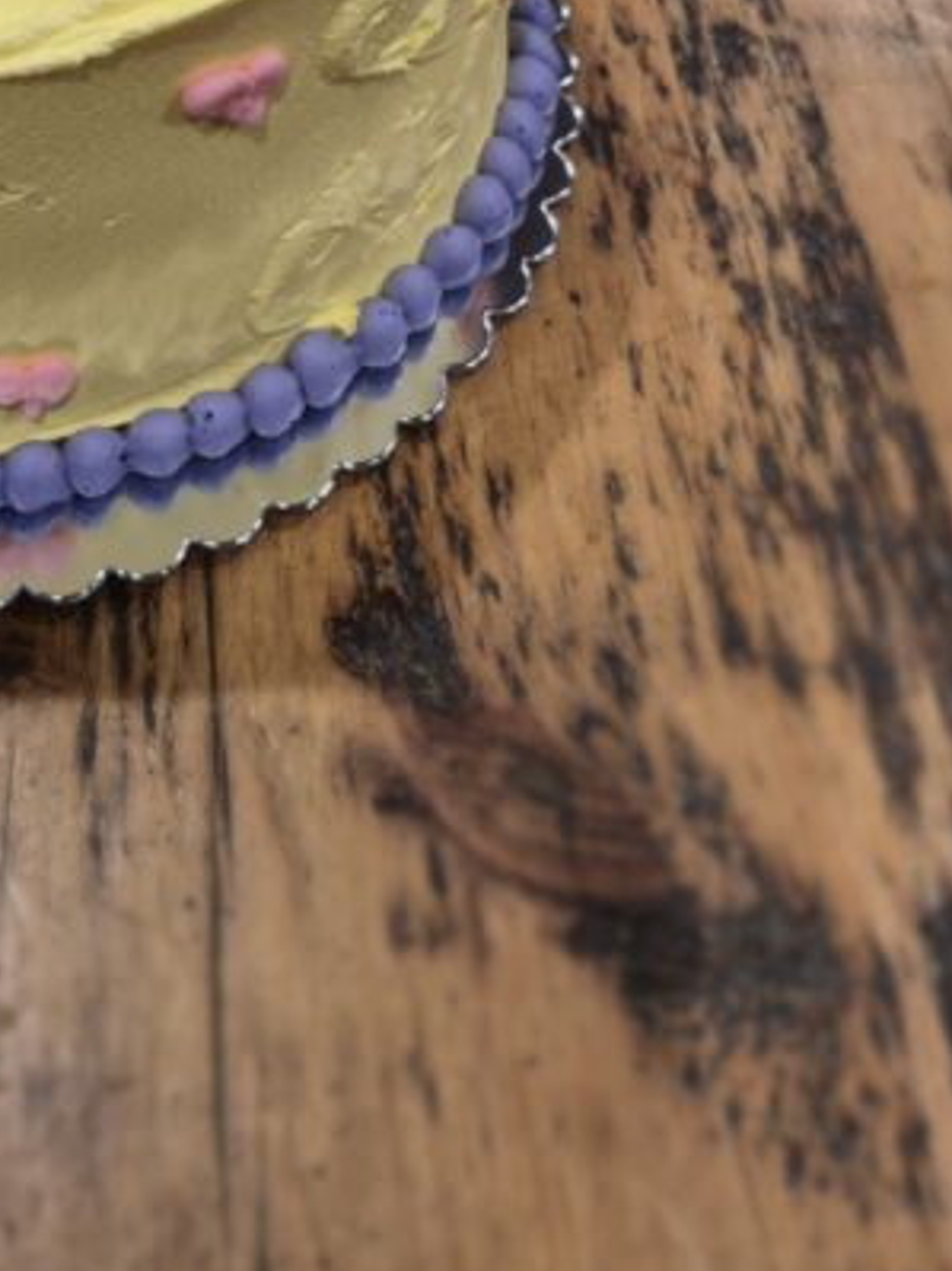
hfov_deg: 23.9
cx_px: 51
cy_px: -118
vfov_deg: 29.6
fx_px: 2165
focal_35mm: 59
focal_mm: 5.4
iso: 50
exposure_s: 1/60
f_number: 1.8
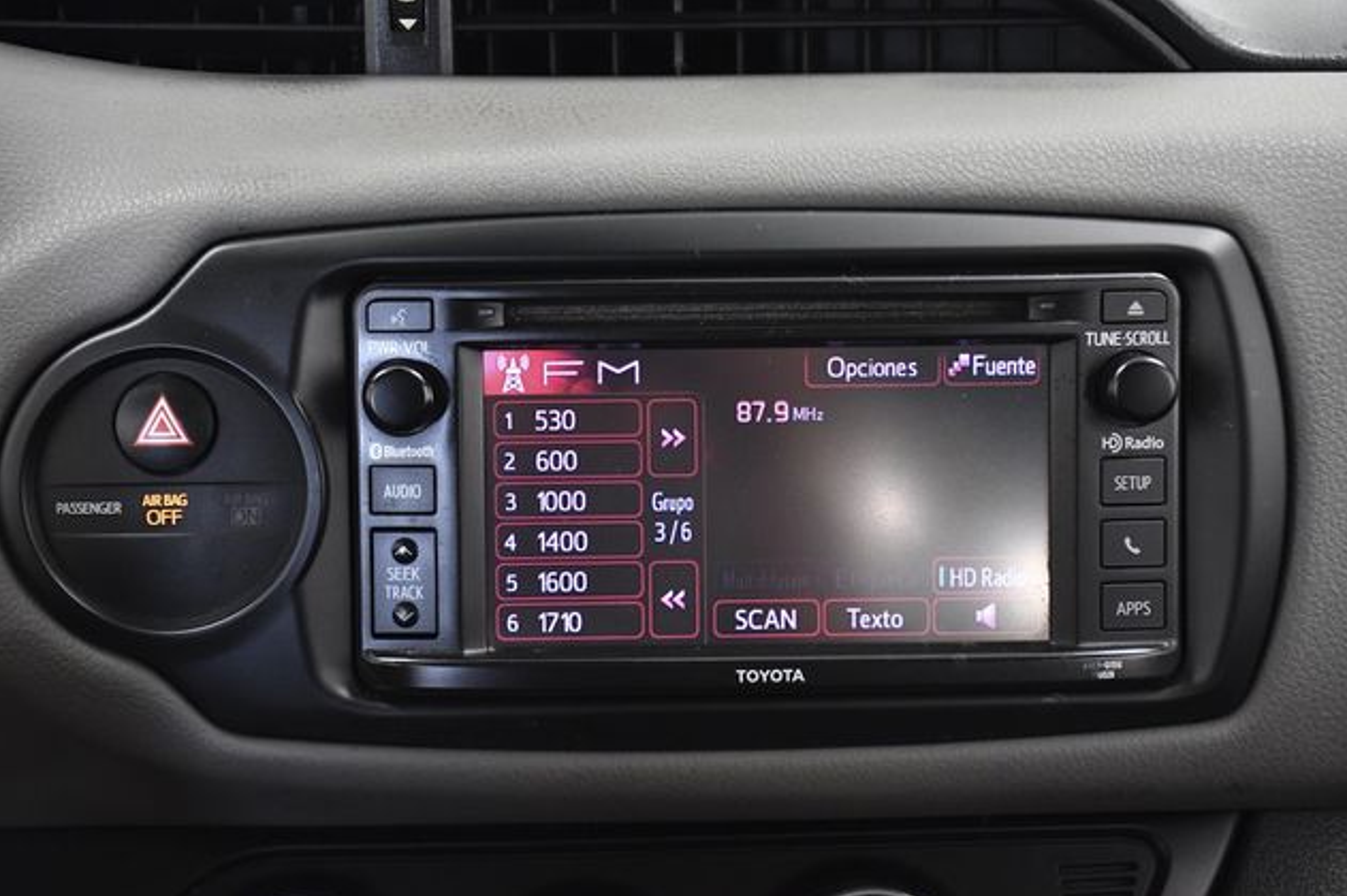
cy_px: 453
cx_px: 666
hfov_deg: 29.7
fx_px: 2543
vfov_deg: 20.0
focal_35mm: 68
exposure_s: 1/250
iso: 2500
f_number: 4.5
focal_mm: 45
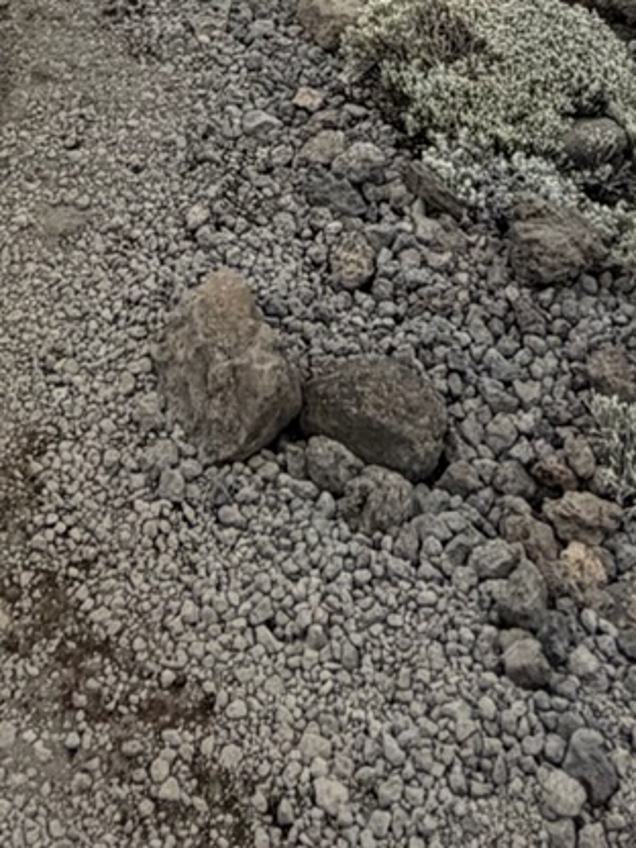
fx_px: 1690
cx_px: 241
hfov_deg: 21.3
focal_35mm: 69
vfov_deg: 23.3
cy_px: -385
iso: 32
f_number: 2.2
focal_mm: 2.22
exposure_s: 1/770
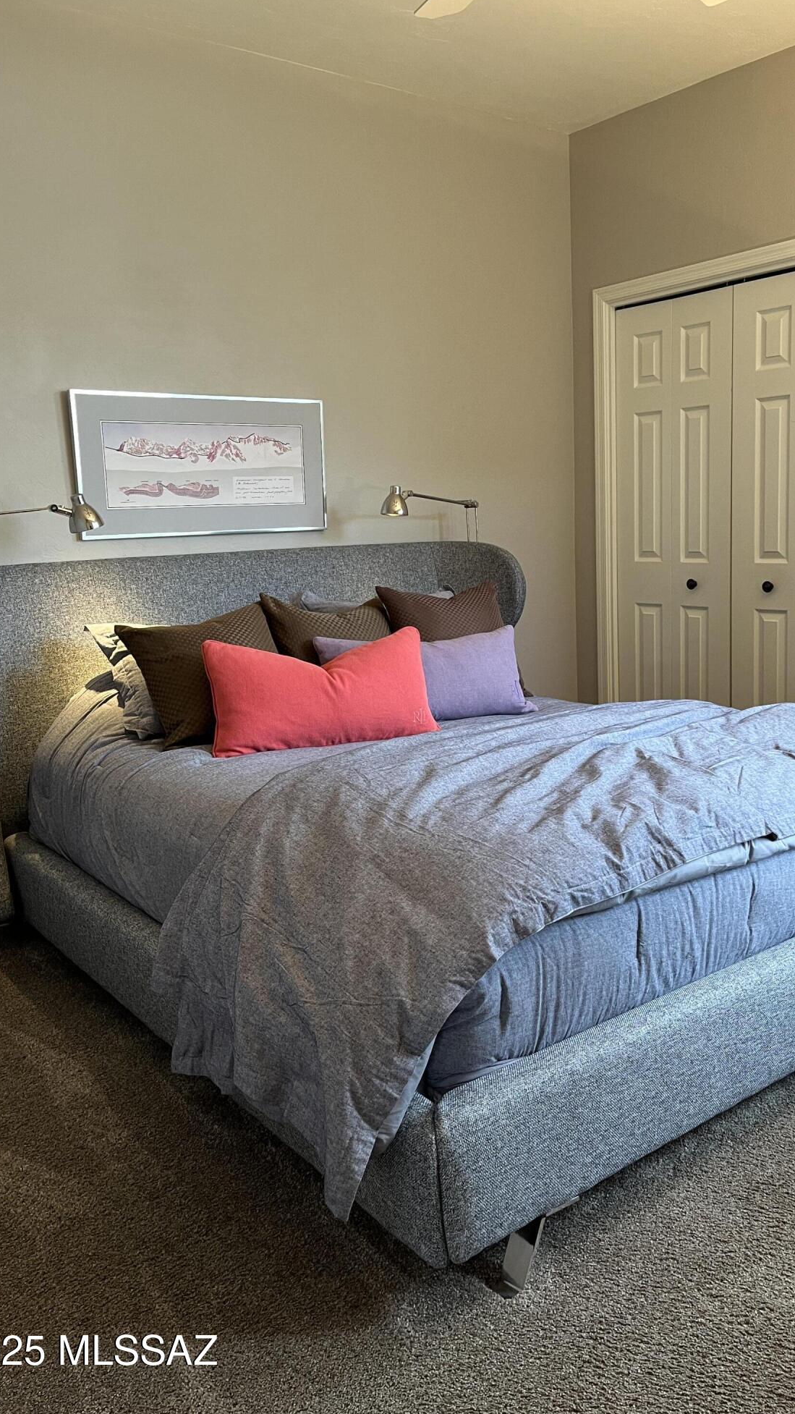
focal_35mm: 29
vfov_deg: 66.1
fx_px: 1087
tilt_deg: -10.0
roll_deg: +2.3
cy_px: 693
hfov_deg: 40.1
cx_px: 464
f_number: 1.6
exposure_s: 1/60
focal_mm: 5.1
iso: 160
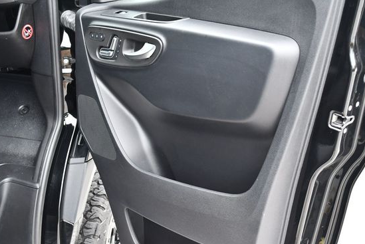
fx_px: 426
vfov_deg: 31.9
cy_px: 120
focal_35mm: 42
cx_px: 205
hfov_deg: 46.3
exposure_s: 1/200
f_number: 3.5
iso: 800
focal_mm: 18
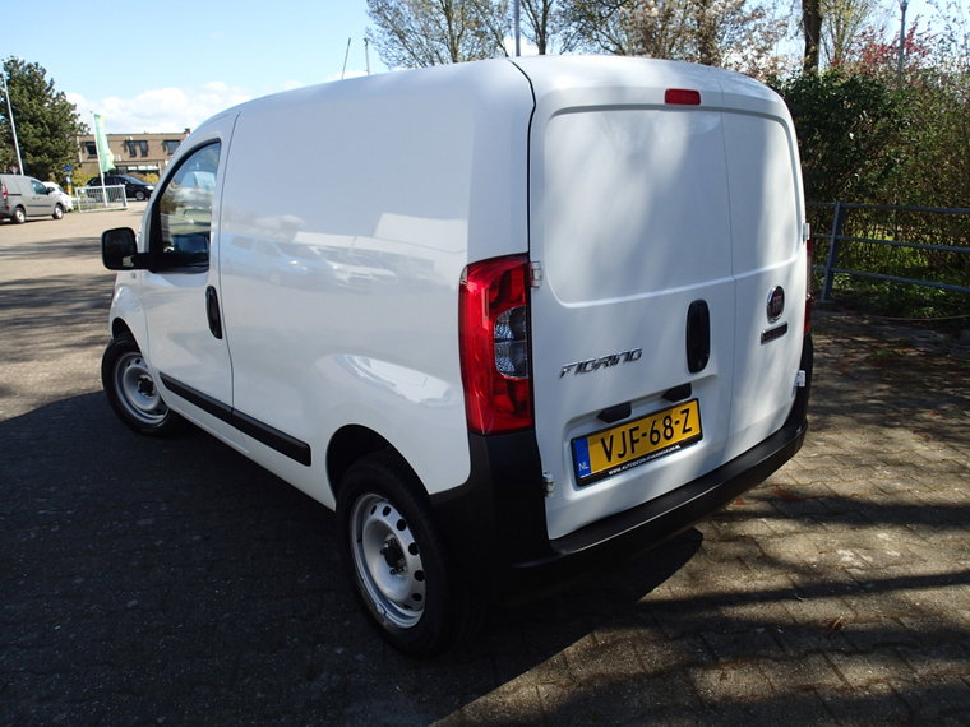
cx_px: 485
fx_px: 701
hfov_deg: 69.4
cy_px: 364
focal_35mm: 25
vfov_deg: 54.9
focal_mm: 4.5
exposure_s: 1/800
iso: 100
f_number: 2.8
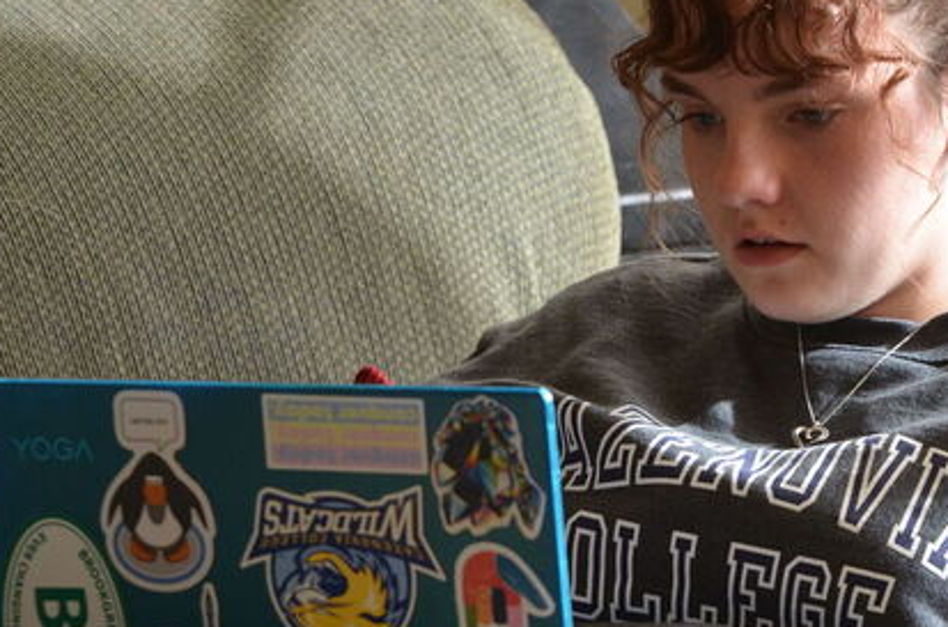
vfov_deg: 3.1
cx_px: 515
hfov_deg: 4.7
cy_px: 456
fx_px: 11477
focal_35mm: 437
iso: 1000
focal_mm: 145
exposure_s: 1/200
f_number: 4.8
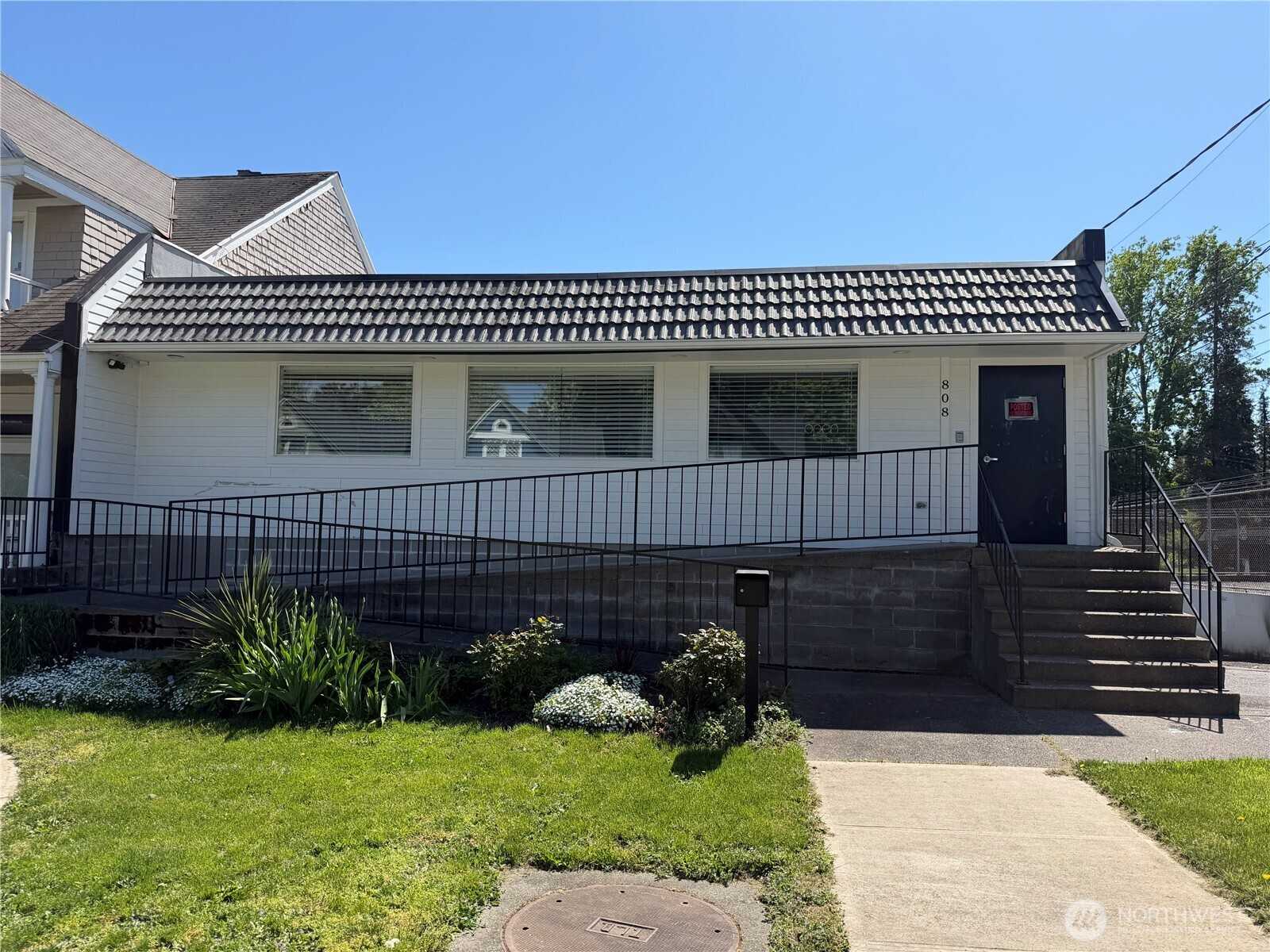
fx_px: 881
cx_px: 635
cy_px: 476
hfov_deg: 71.6
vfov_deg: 56.8
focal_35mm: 24
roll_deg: -1.1
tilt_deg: +3.5
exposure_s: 1/4167
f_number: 1.78
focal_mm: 6.76
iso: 80
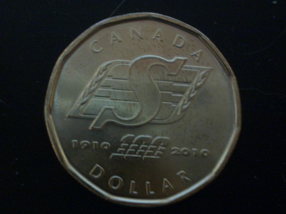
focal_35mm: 62
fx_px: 512
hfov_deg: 31.2
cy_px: 107
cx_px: 143
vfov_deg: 23.7
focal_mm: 10.2
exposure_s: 1/8
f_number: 3.5
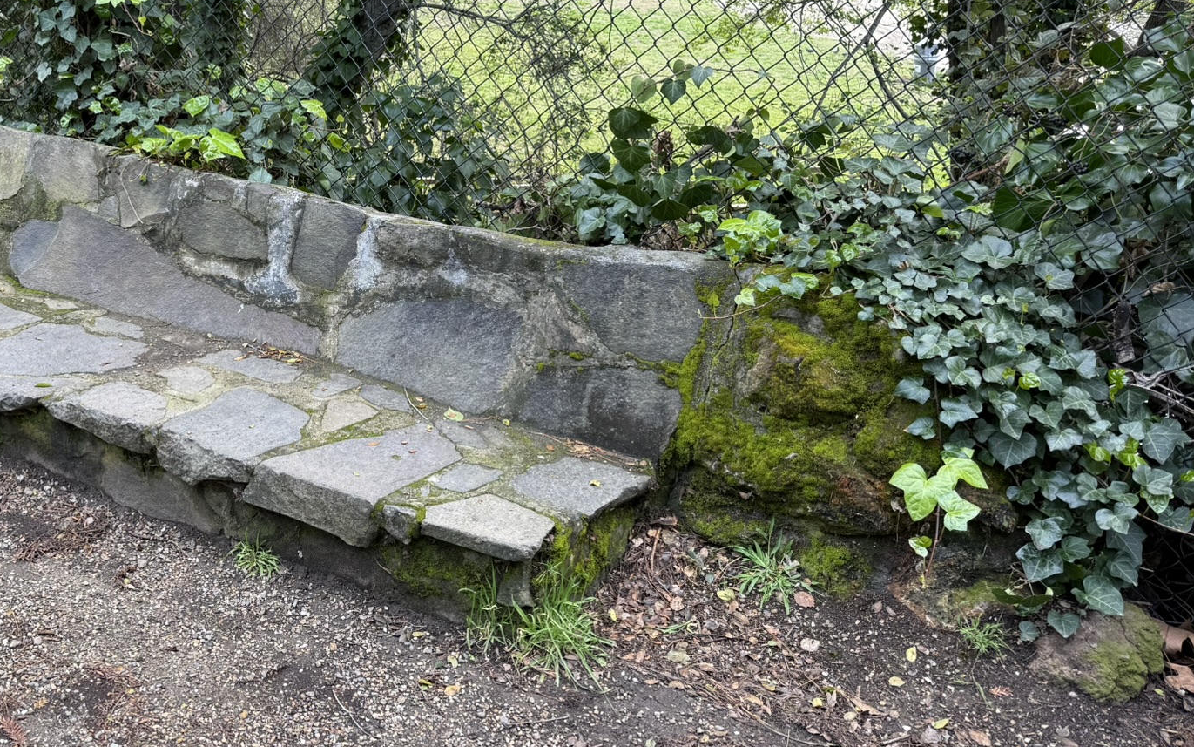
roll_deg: +1.5
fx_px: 1237
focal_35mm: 38
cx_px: 331
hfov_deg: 49.9
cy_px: 266
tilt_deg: -19.1
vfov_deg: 33.4
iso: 64
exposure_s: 1/149
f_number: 1.78
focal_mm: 6.76
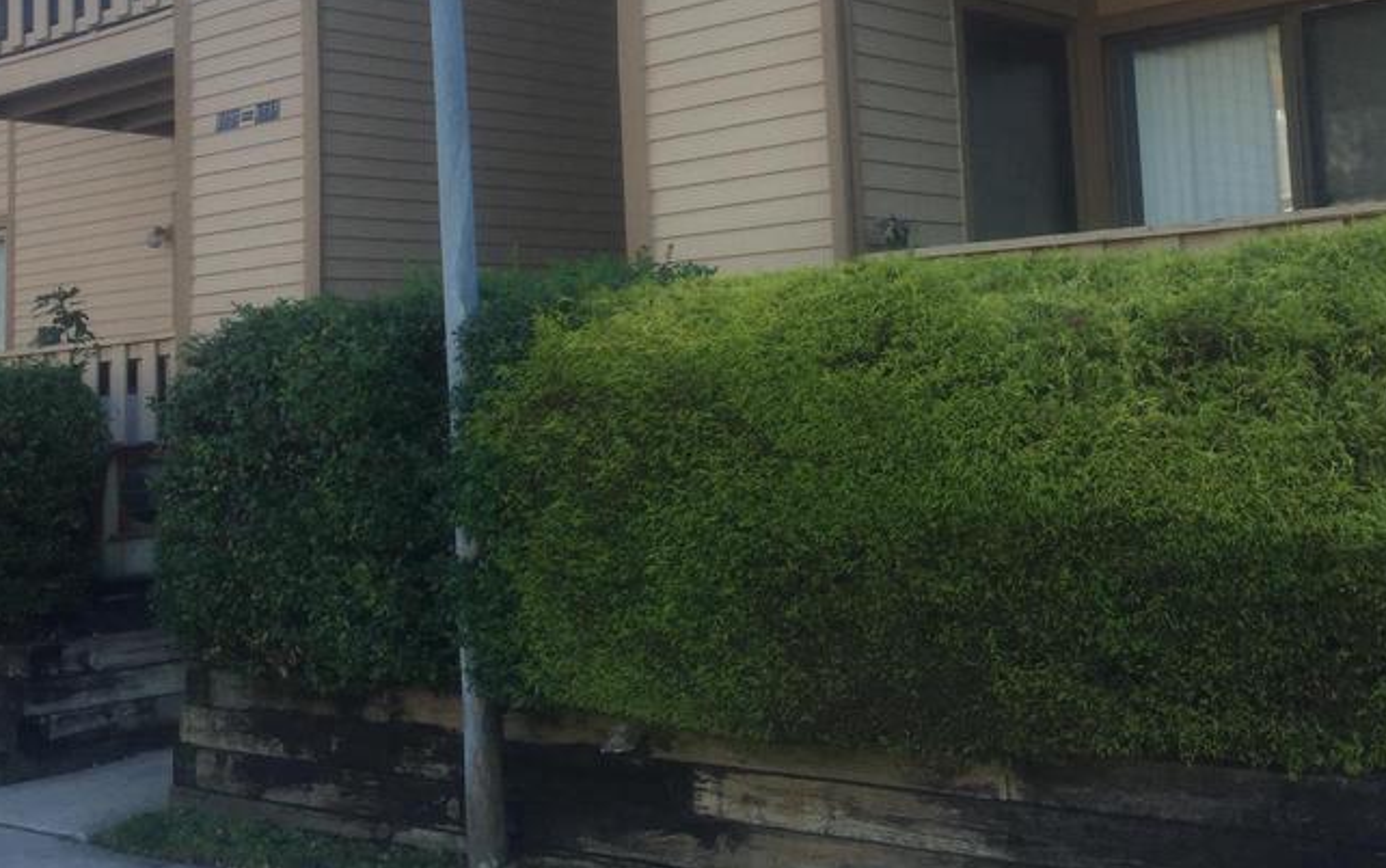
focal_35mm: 49
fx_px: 1852
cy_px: 179
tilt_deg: +7.5
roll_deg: +2.1
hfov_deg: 41.0
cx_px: 749
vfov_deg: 25.9
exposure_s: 1/335
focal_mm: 4.15
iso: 32
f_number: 2.2
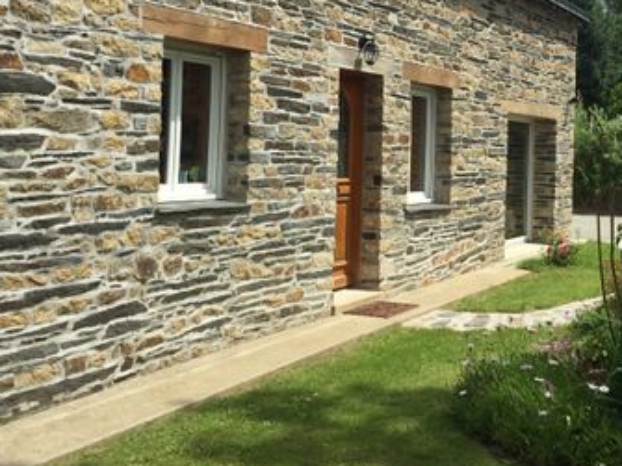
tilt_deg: +3.2
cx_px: 503
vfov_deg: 27.6
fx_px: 934
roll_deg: -1.8
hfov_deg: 35.6
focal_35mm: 52
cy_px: 106
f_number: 2.2
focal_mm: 4.15
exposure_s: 1/3597
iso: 32
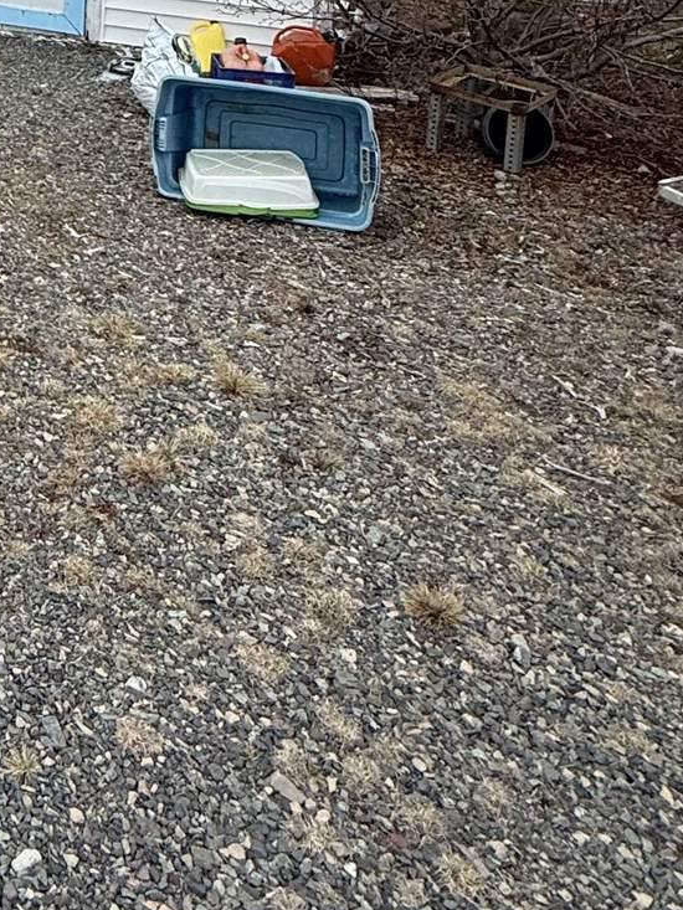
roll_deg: -1.3
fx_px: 1157
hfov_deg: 27.4
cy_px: -130
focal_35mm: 44
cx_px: -211
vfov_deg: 35.5
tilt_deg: -4.9
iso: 64
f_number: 2.2
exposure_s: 1/99
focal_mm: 2.22
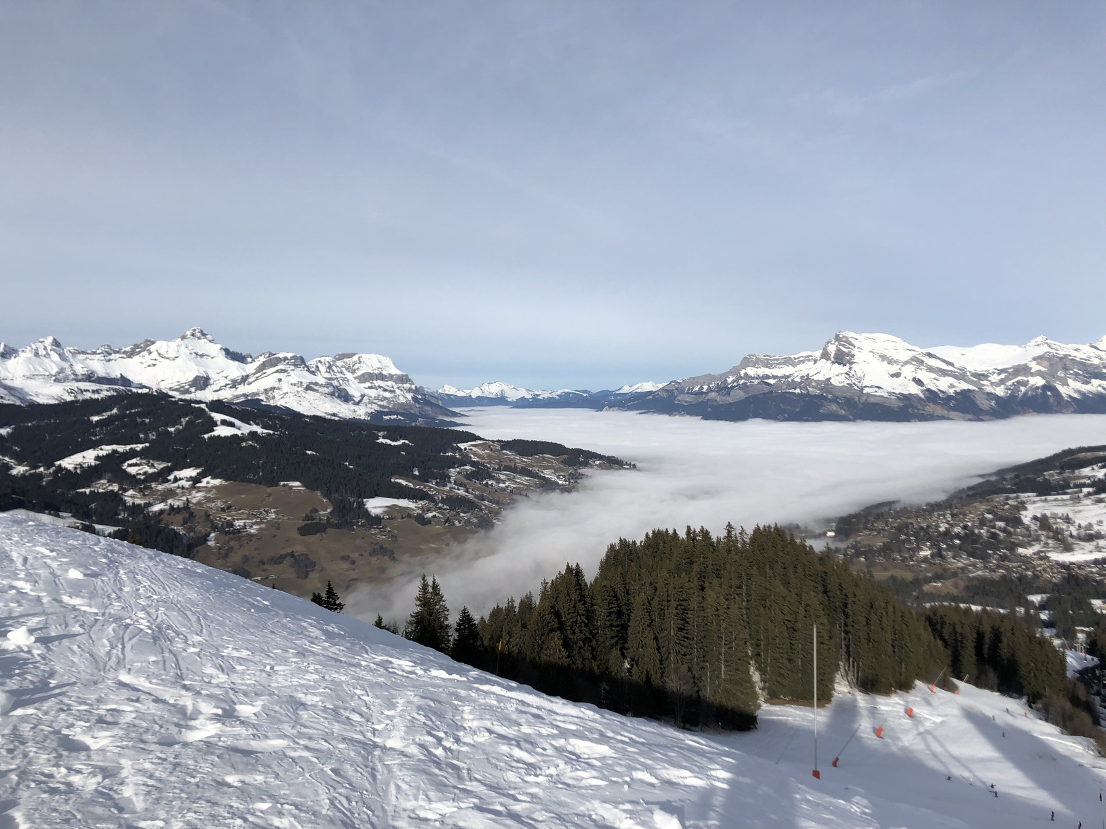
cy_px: 414
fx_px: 895
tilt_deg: -1.5
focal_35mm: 28
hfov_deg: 63.4
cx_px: 553
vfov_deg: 49.7
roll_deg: +1.7
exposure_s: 1/4049
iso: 20
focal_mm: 4
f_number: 1.8
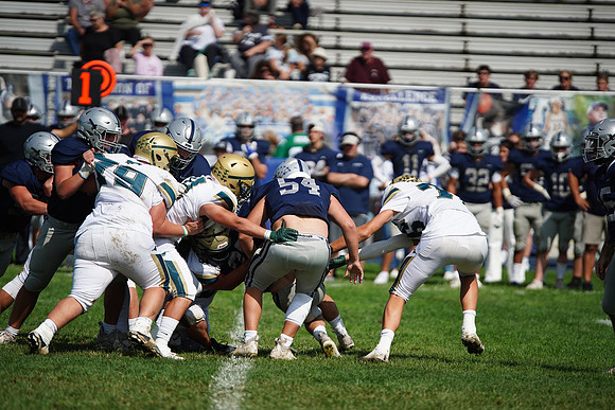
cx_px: 308
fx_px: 5126
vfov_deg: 4.6
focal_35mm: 300
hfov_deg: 6.9
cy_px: 205
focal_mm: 300
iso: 400
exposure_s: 1/8000
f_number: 2.8
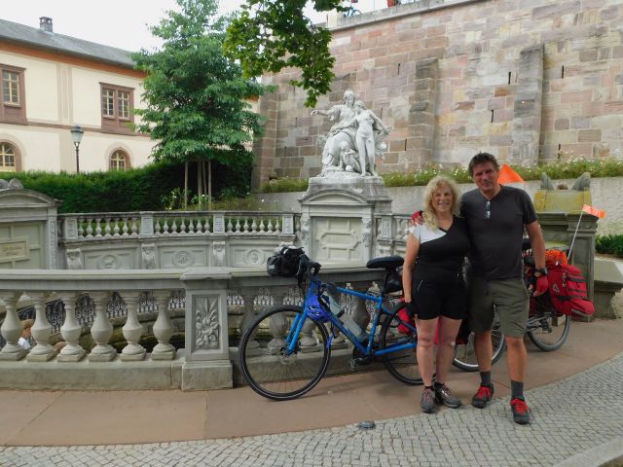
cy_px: 234
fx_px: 540
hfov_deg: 60.0
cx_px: 312
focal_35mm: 30
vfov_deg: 46.8
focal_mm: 5.3
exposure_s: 1/320
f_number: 3.2
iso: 125
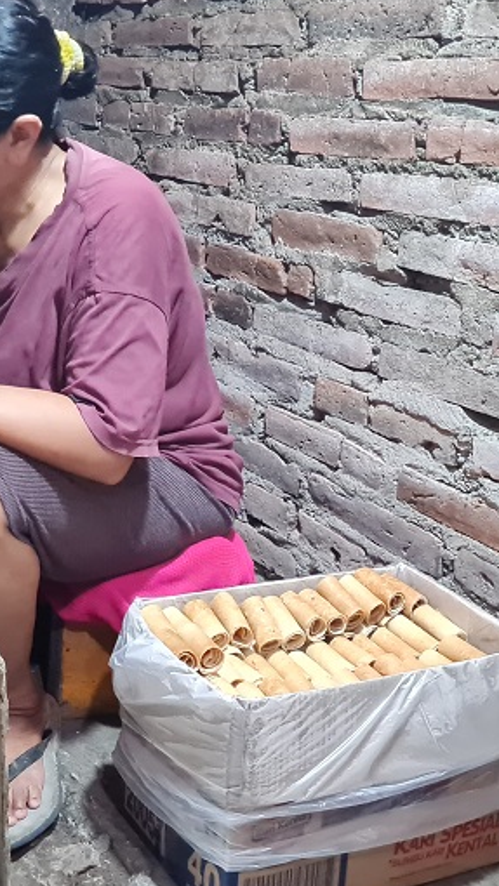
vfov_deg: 41.1
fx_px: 1176
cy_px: 348
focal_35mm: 50
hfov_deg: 23.0
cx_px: -3
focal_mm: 5.4
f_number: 1.8
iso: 1250
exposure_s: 1/20
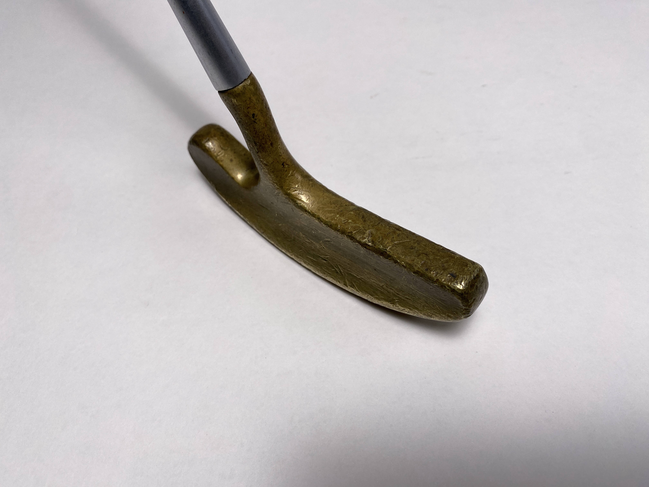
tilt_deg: -55.5
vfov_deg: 53.1
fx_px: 487
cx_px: 324
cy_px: 244
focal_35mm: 26
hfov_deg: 67.3
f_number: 1.8
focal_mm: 4.25
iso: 32
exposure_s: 1/524
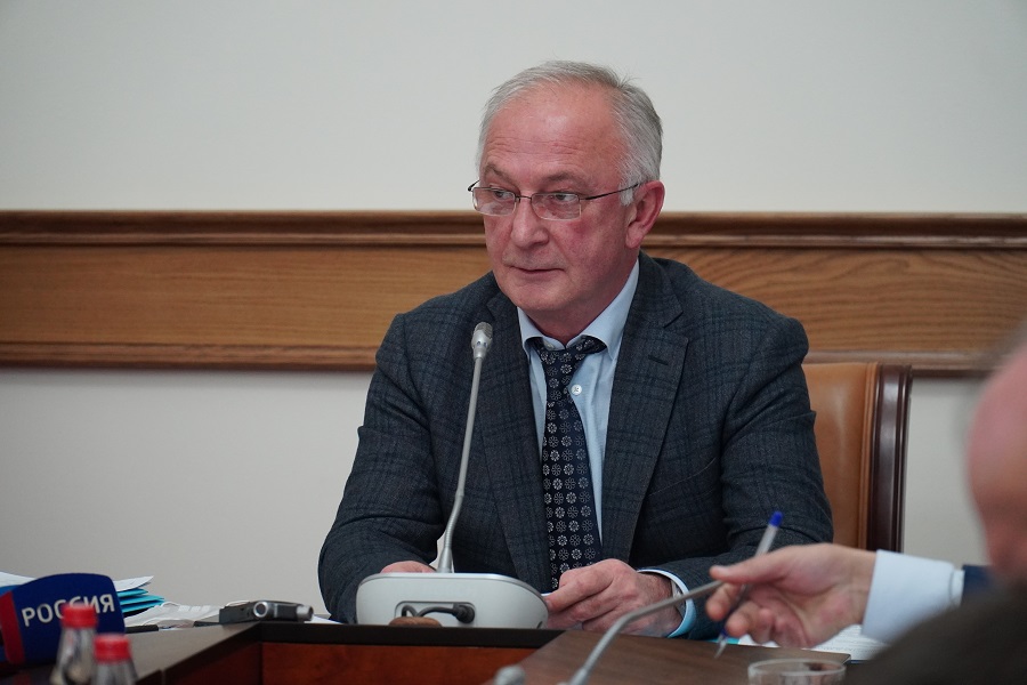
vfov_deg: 8.7
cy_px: 342
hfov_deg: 13.0
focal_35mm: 158
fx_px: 4493
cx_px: 514
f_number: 4
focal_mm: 105
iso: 2000
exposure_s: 1/200
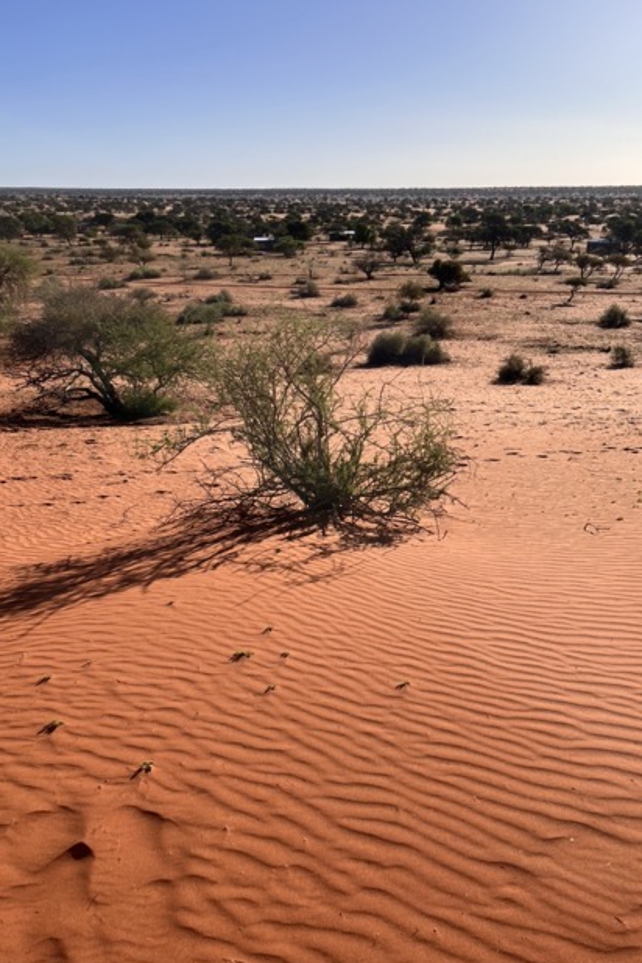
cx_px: 346
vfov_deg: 65.5
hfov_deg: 46.4
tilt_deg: -22.2
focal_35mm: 28
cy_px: 483
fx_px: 749
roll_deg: +0.9
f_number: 1.6
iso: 50
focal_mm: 5.1
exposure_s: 1/5319
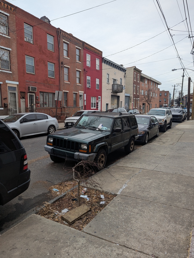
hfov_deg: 57.0
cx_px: 97
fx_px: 179
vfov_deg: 71.5
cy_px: 129
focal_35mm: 24
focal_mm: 6.81
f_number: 1.85
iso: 42
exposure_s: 1/1217
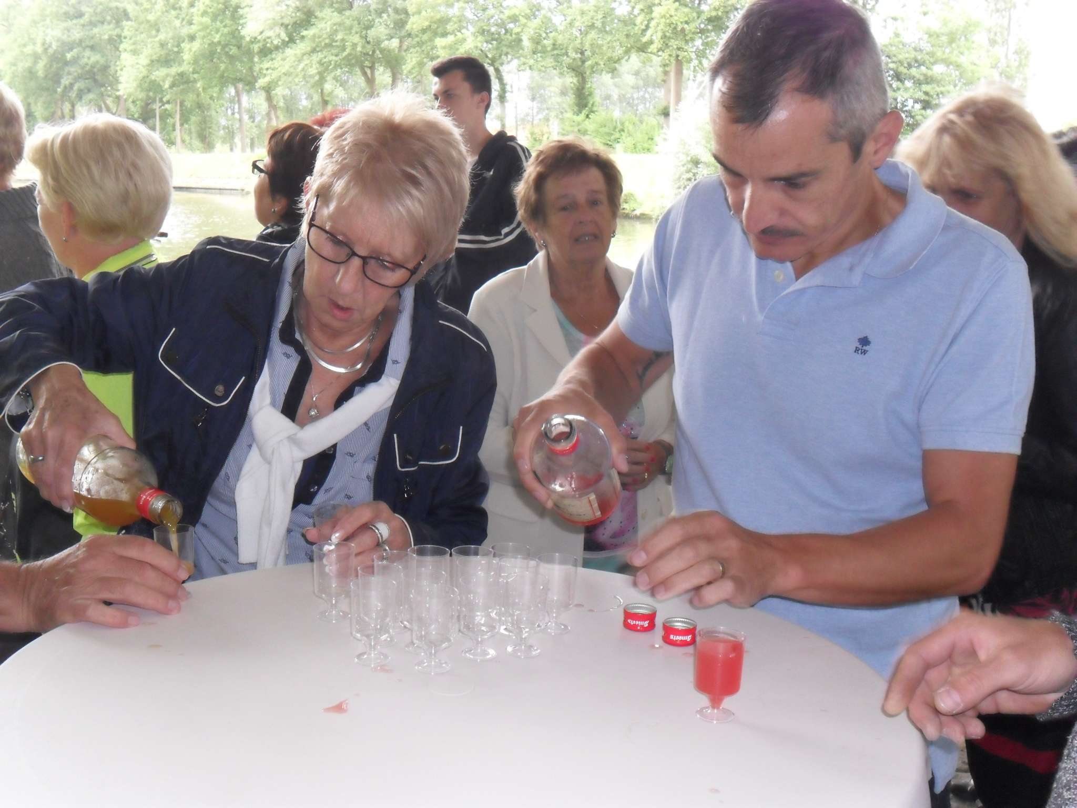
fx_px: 1369
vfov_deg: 32.9
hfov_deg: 42.9
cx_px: 538
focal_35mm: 44
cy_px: 404
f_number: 4.5
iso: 320
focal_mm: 7.8
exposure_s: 1/45
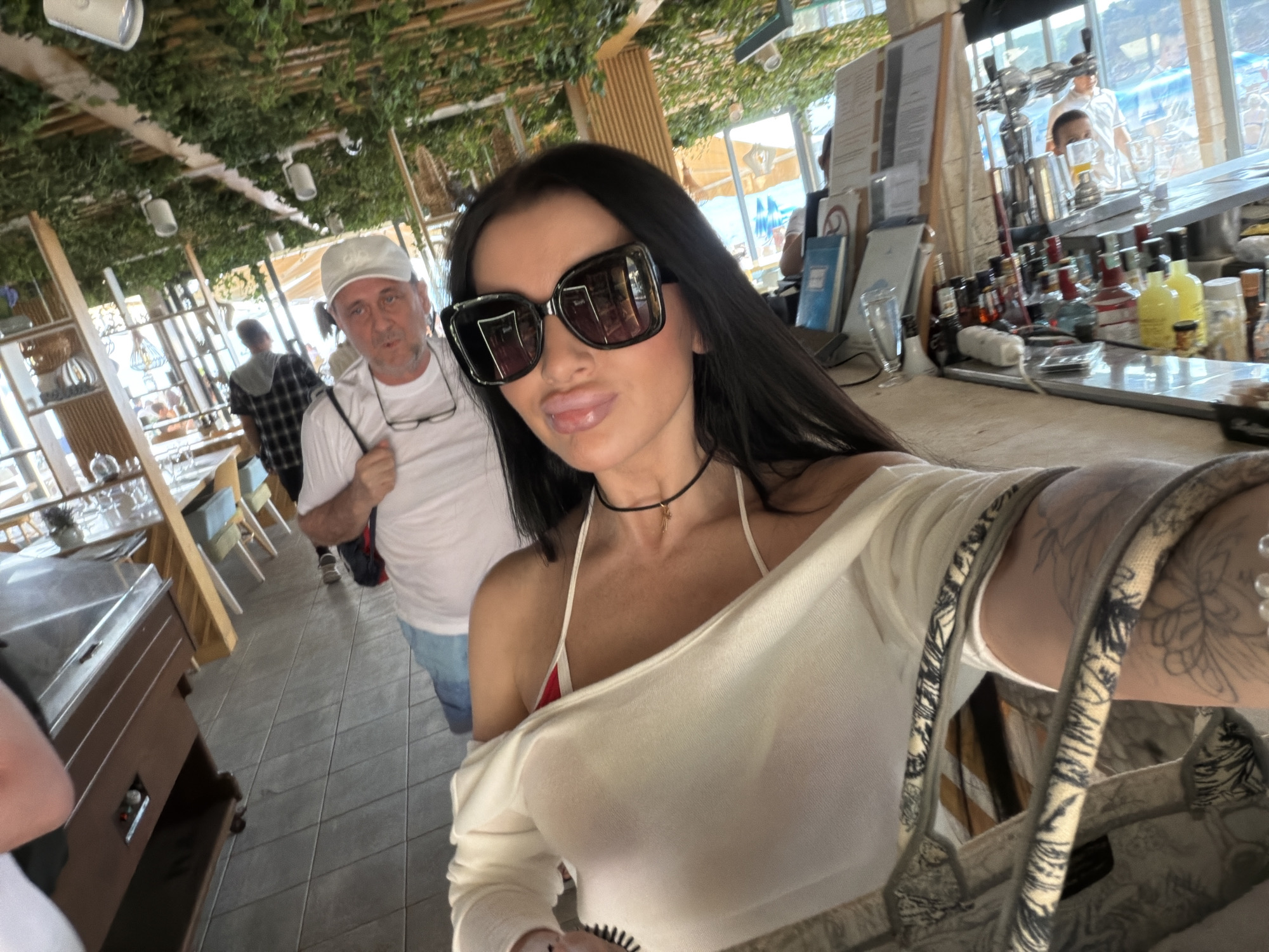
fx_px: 843
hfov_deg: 73.9
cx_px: 634
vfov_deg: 58.9
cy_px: 476
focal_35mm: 23
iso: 400
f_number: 1.9
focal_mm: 2.71
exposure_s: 1/121
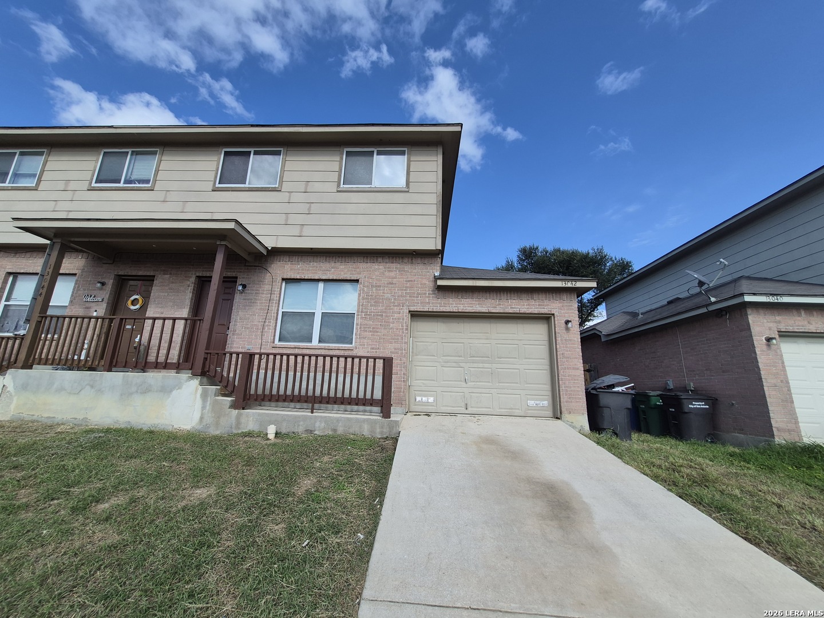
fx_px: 309
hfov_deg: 106.2
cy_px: 309
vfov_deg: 89.9
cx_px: 412
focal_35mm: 13
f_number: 2.2
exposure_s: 1/1996
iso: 50
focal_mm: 1.74
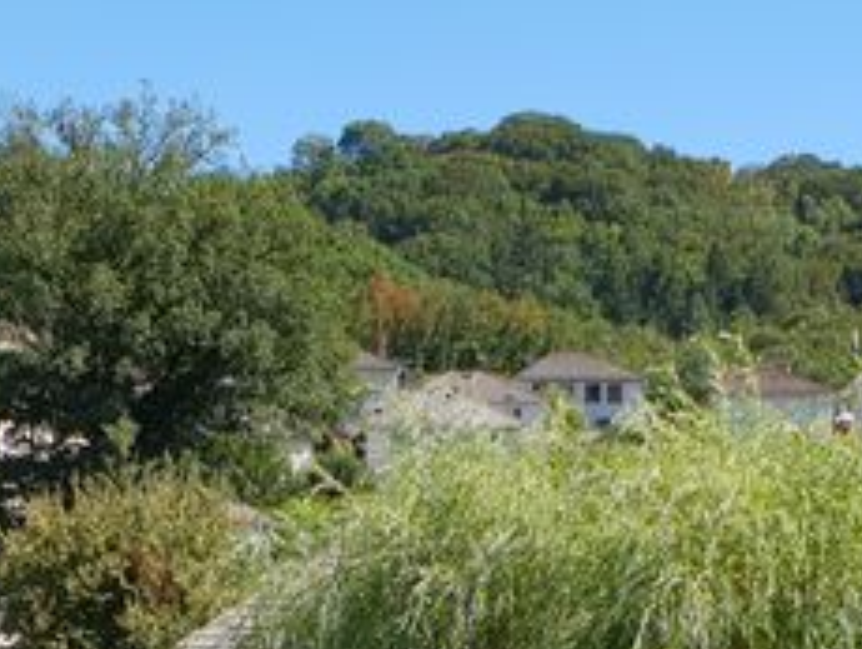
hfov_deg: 17.4
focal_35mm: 113
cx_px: 386
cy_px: 975
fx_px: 2817
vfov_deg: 12.5
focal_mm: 4.3
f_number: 2.4
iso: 50
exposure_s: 1/807
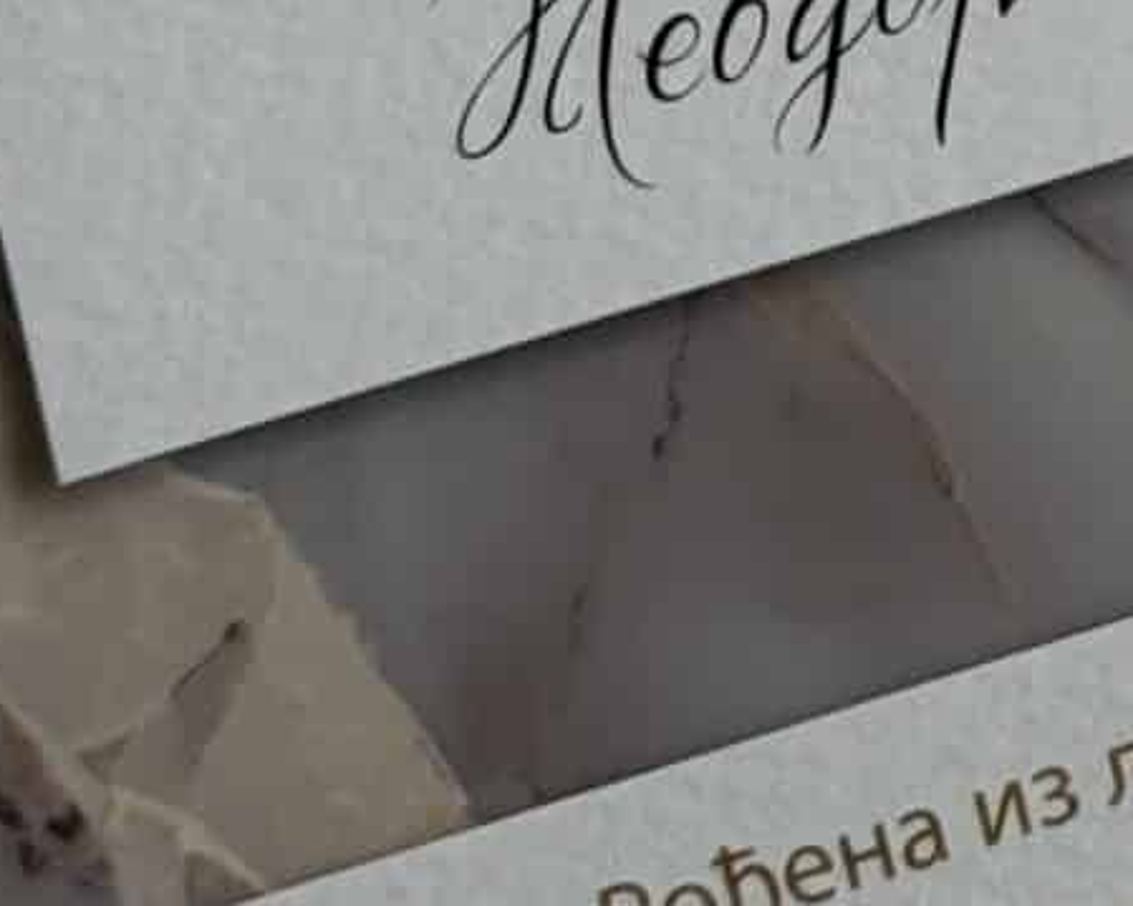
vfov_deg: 5.6
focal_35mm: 267
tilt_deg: -72.7
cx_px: 2082
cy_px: -1295
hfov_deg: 7.0
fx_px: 8951
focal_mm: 6.76
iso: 50
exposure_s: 1/192
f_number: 1.78
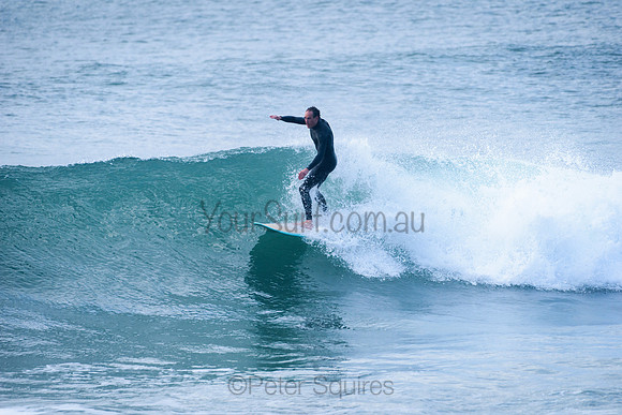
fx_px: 8689
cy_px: 208
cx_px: 311
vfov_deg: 2.7
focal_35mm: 503
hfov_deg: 4.1
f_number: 5.6
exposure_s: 1/1000
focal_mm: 500
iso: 320
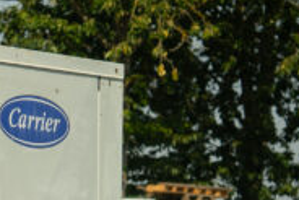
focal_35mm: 211
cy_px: 305
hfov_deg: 9.0
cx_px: -366
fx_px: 1754
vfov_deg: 6.4
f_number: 4
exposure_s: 1/500
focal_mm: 38
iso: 100
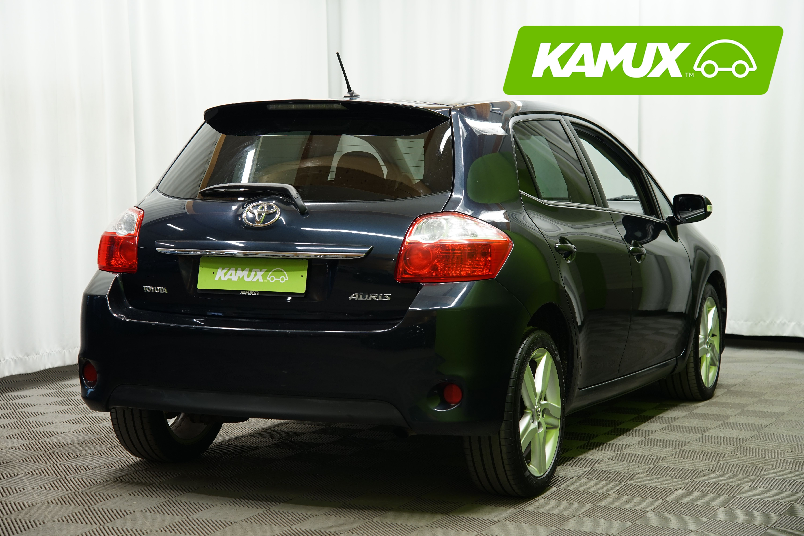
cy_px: 268
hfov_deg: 28.8
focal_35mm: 70
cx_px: 402
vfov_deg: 19.5
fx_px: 1563
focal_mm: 70
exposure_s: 1/15
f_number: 5
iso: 500
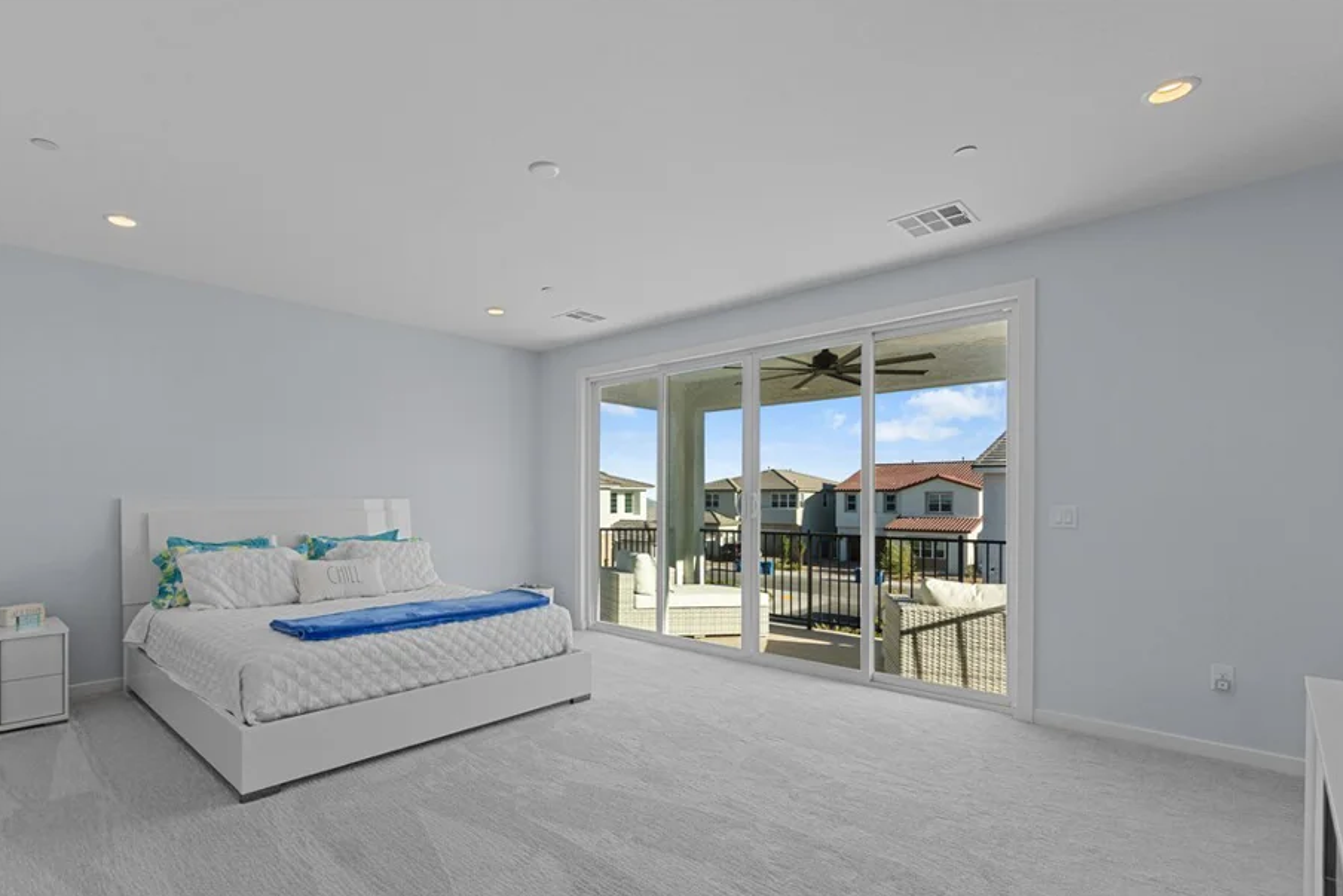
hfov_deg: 92.9
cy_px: 503
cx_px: 596
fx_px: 634
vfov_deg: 70.2
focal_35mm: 17
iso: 400
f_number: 8
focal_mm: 10
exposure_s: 1/40
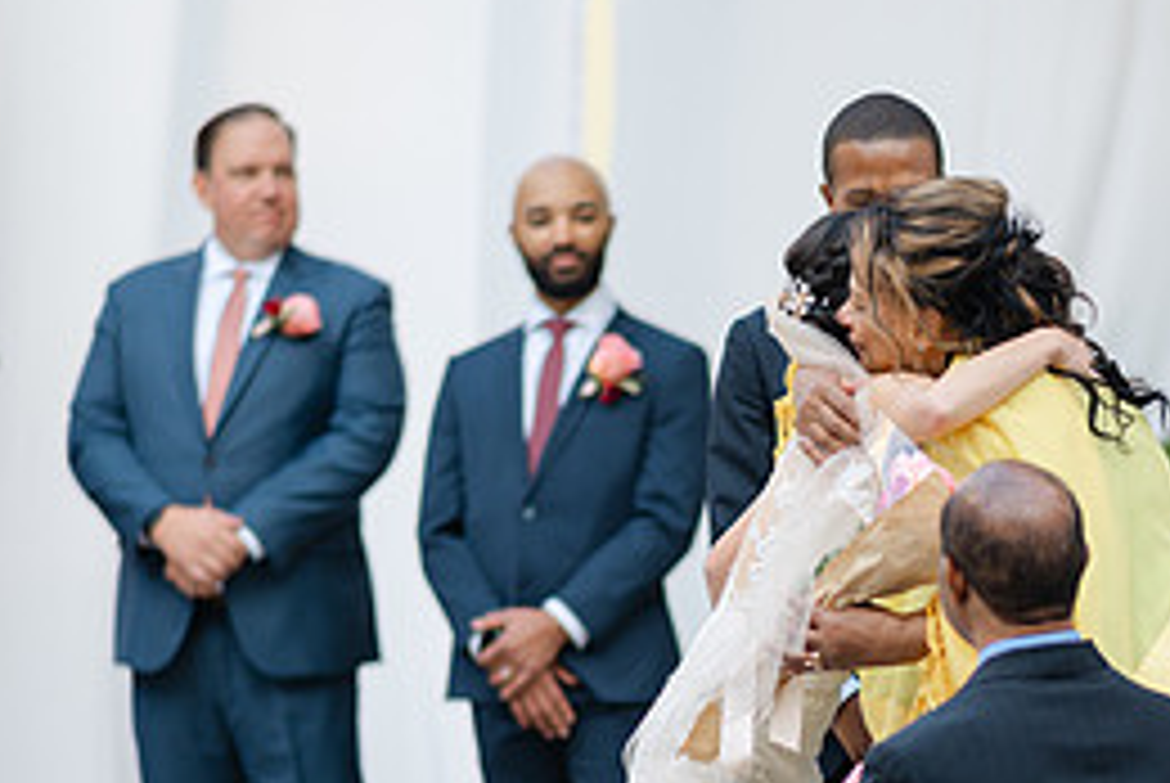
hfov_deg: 8.8
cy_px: 695
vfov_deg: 5.9
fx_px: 7613
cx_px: 855
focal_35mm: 234
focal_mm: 105
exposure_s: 1/500
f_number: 1.4
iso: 64
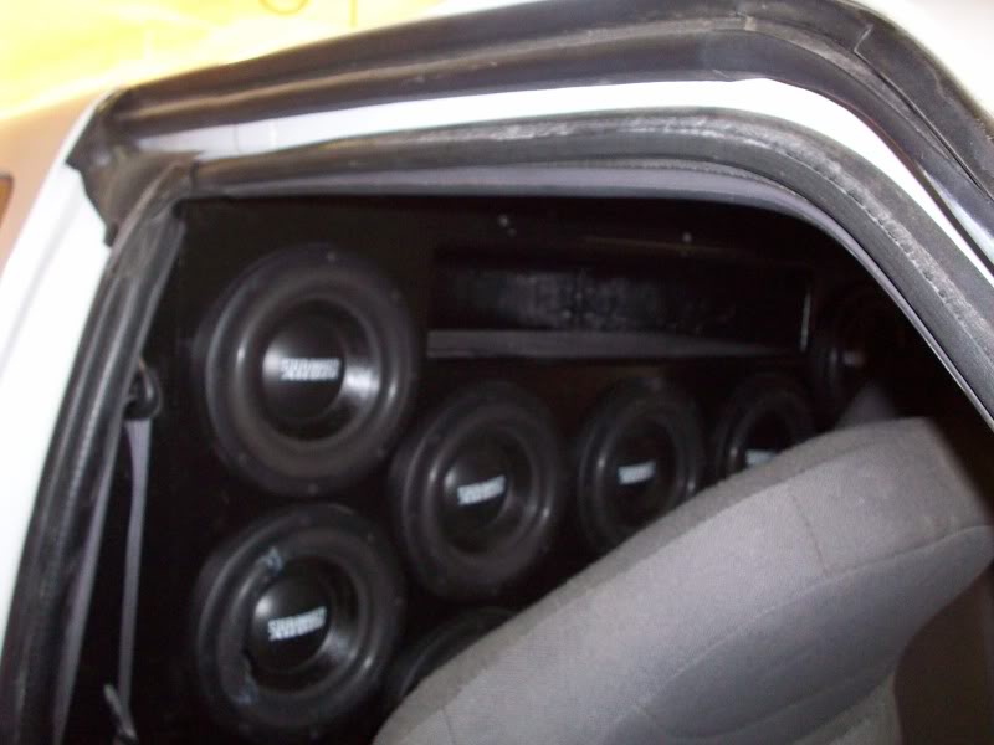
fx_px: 1062
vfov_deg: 38.7
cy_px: 372
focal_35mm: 37
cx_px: 497
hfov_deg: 50.1
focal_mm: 6.2
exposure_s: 1/64
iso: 200
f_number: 2.8
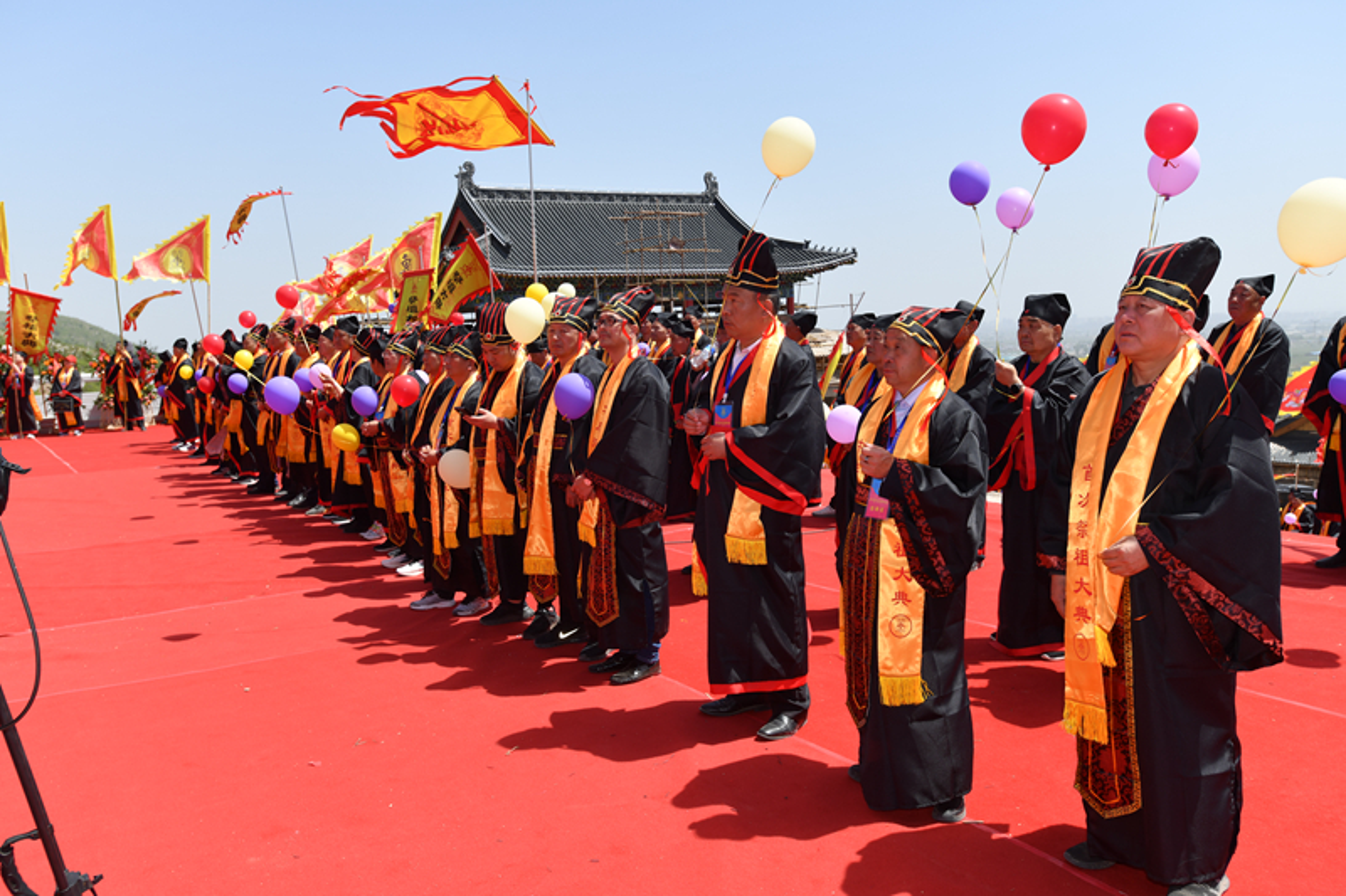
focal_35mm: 32
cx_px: 673
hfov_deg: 58.7
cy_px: 448
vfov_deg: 41.1
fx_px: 1196
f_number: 8
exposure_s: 1/250
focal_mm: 32
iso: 100
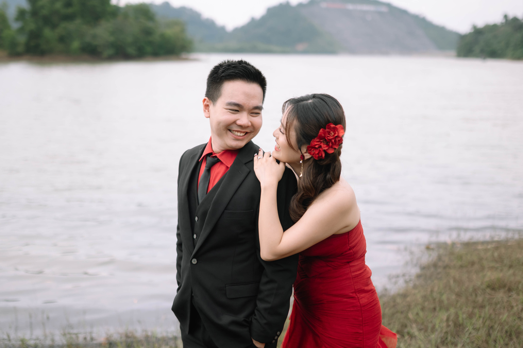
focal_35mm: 52
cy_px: 174
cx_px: 262
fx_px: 755
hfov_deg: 38.2
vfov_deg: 26.0
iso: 320
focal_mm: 35
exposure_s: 1/8000
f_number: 1.4
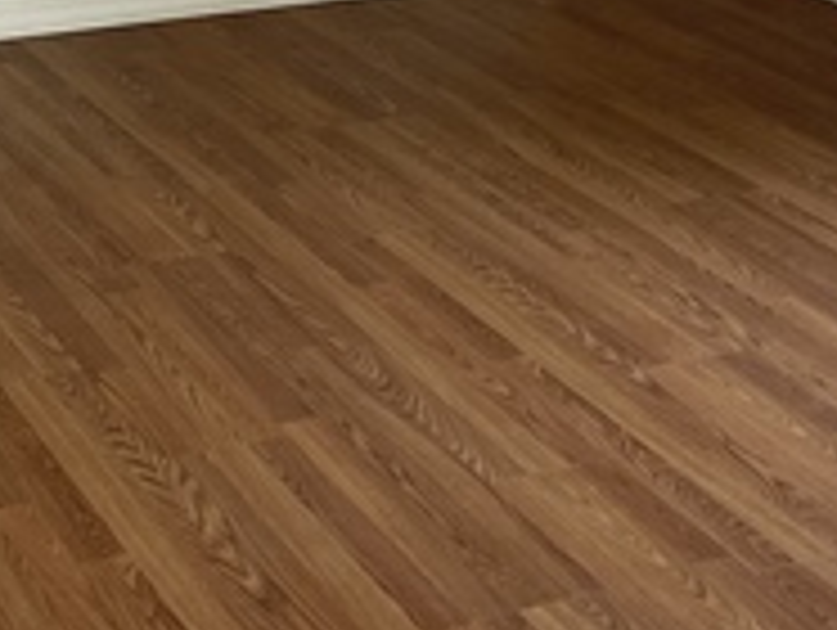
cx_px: 245
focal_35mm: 93
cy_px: -171
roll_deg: -0.2
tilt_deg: -12.6
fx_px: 2252
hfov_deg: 20.9
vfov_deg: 15.2
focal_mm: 4.2
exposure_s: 1/120
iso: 125
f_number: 1.6
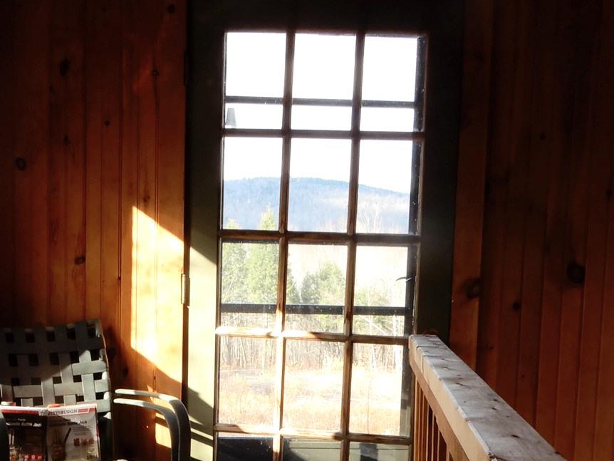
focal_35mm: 57
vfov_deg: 25.1
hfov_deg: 33.6
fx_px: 1011
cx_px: 222
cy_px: 389
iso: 80
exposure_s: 1/30
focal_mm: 4.3
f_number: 6.3
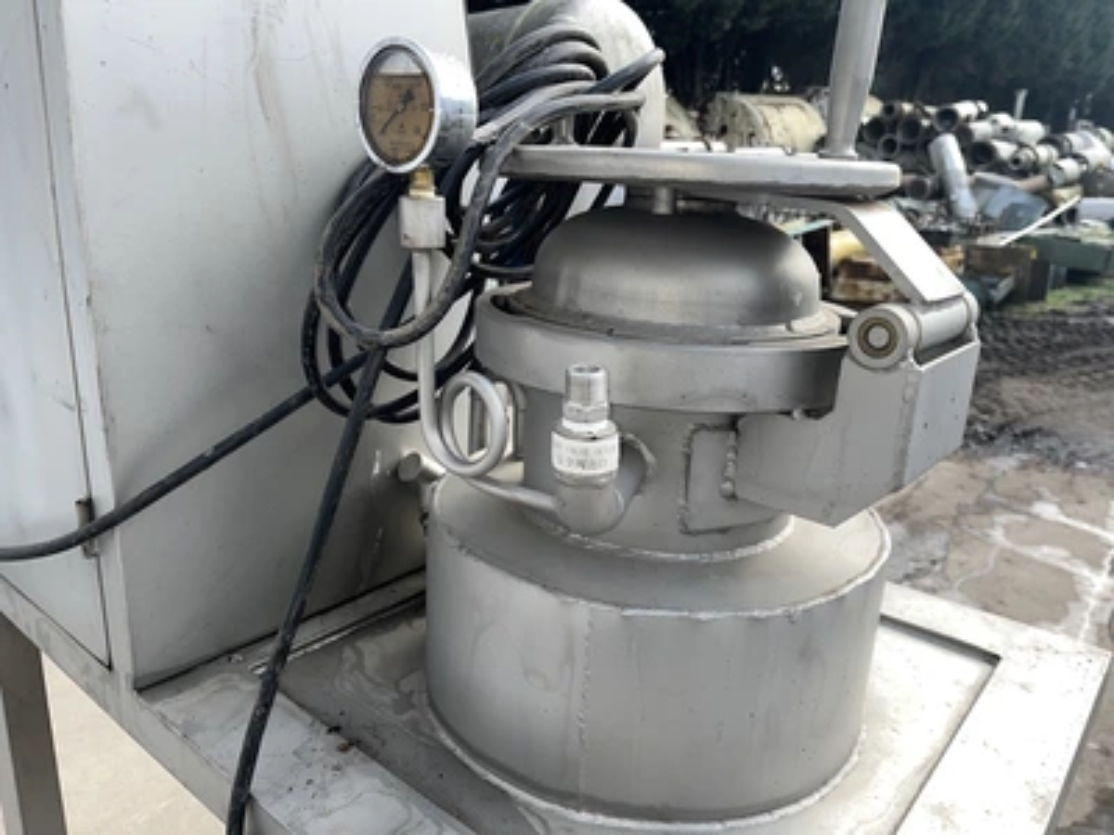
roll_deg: -0.5
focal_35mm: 26
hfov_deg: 67.3
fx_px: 837
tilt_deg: -20.3
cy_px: 418
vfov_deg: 53.1
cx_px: 557
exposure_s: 1/281
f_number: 1.6
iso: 32
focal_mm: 5.1
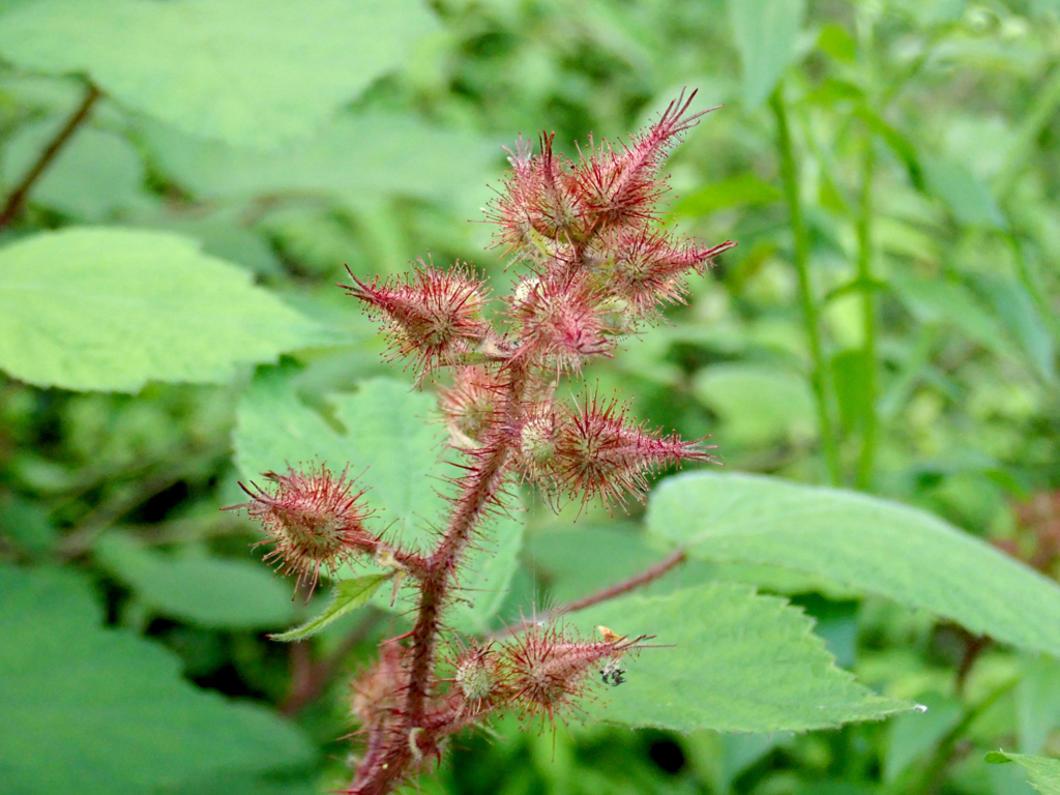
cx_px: 530
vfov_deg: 25.7
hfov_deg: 33.8
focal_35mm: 57
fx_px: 1745
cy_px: 398
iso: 640
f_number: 3.5
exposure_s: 1/200
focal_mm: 10.29
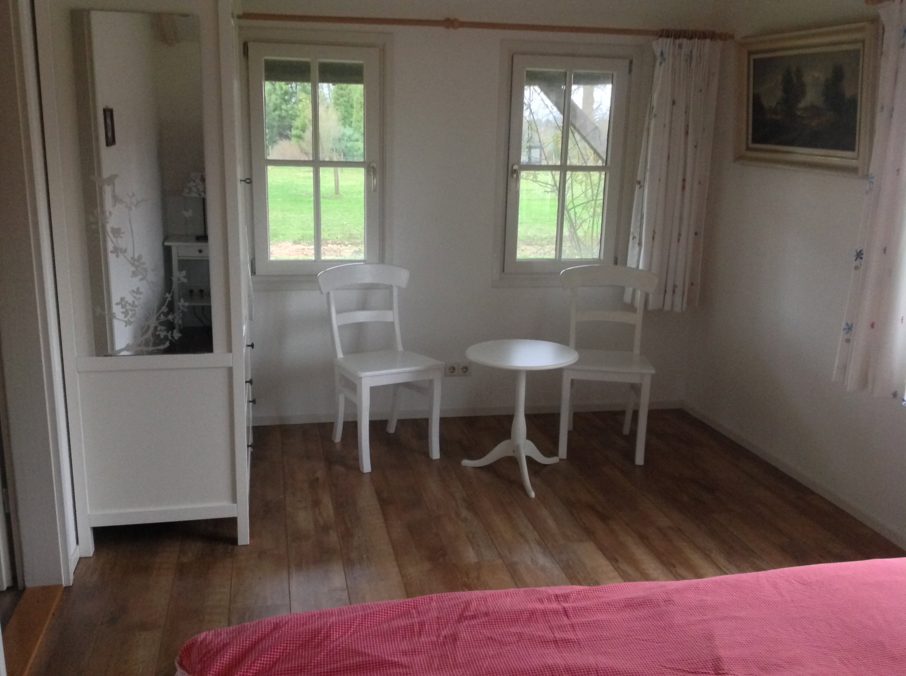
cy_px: 338
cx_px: 453
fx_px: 915
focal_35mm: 35
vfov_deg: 40.6
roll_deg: -3.0
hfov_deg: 52.7
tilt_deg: -12.1
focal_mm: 4.28
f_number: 2.4
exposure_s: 1/15
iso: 400
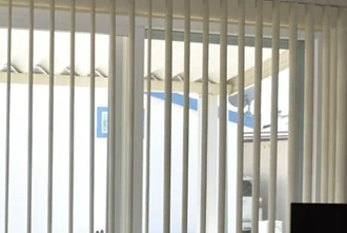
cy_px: 233
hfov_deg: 21.5
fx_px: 898
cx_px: 45
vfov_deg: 14.5
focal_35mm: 93
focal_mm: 20
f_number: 5.6
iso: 250
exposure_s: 1/125
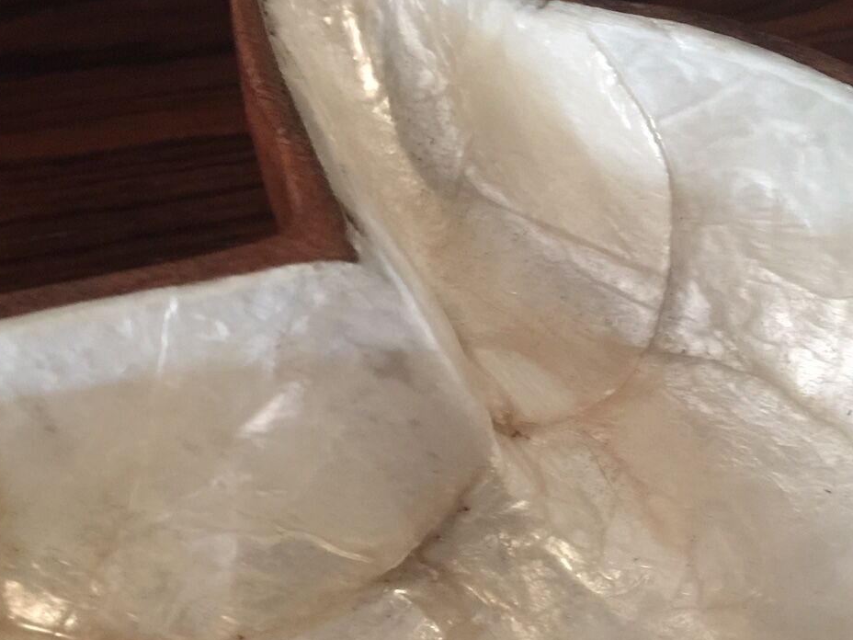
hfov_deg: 37.5
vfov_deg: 28.2
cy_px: 473
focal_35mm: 51
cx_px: 383
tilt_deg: -47.0
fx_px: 1257
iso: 125
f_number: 2.2
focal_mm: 4.15
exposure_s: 1/10
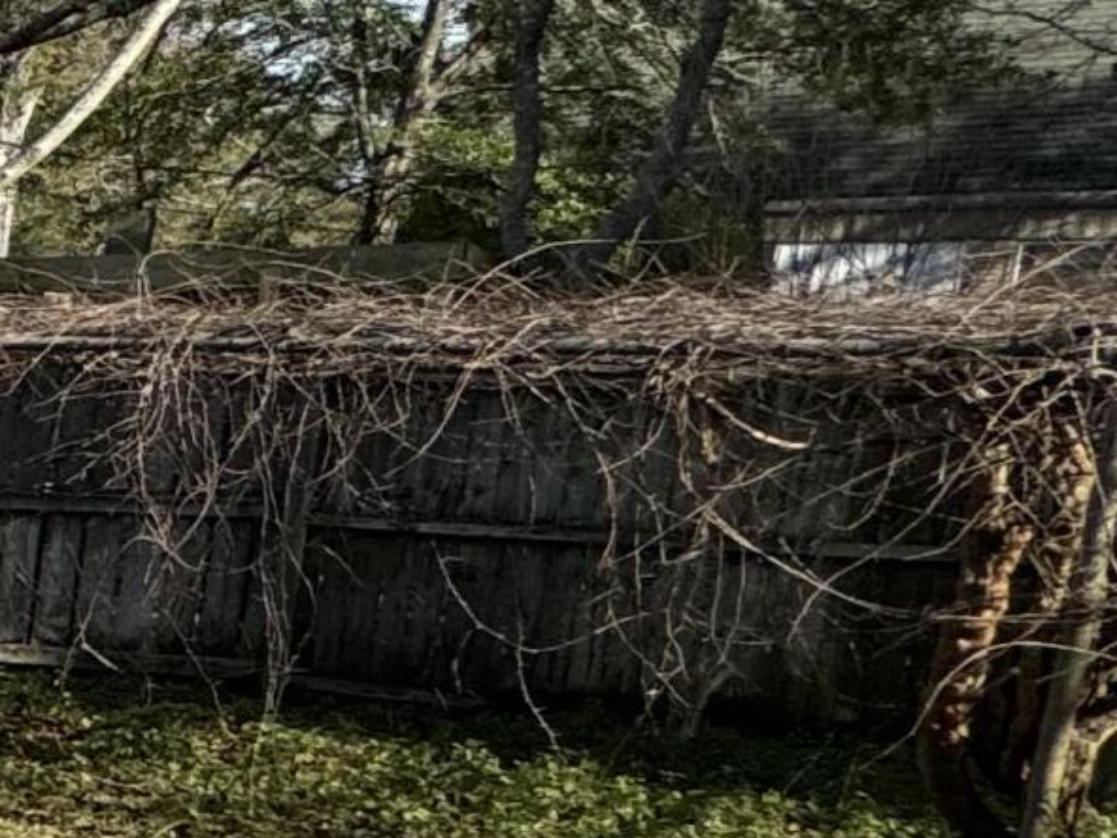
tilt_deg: -8.3
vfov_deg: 20.4
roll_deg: -0.1
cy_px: 704
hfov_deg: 14.9
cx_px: -1608
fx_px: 2291
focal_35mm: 71
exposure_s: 1/1789
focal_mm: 2.22
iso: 50
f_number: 2.2
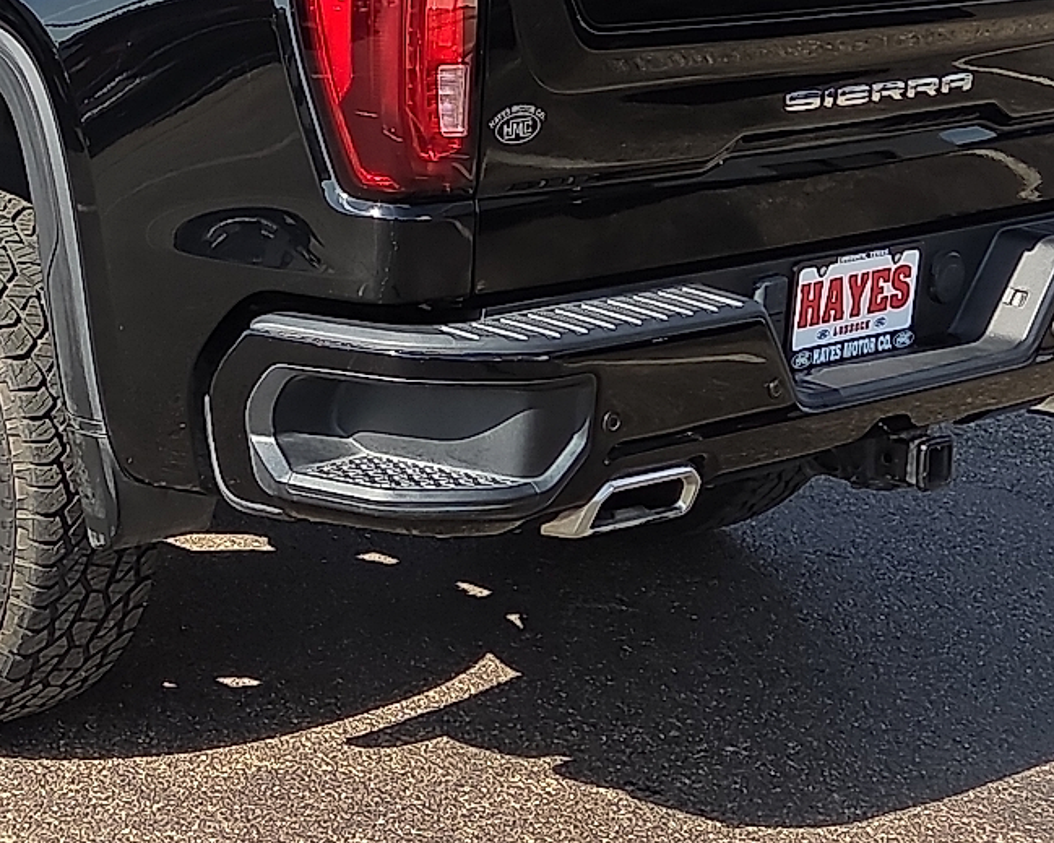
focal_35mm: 89
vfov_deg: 17.0
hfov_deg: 20.9
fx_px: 2776
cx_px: 58
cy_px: 41
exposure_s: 1/1000
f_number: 1.8
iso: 25
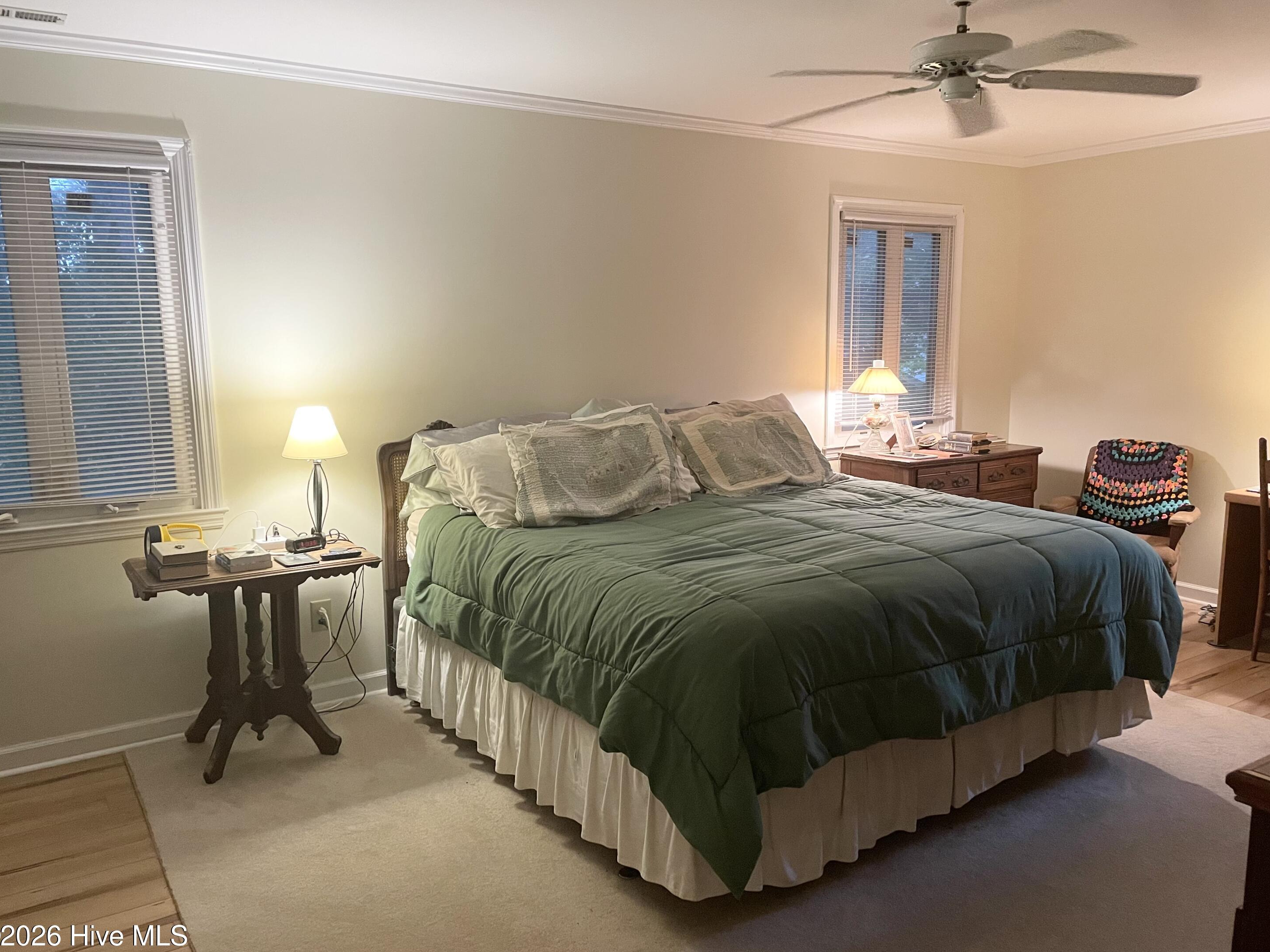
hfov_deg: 65.3
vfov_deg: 51.4
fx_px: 991
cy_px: 487
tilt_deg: -9.3
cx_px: 637
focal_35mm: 27
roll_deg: +0.8
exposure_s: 1/60
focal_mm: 4.2
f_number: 1.6
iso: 400
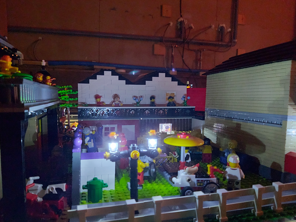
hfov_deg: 67.3
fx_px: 222
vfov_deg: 53.1
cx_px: 148
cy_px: 111
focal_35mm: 26
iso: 1250
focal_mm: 3.92
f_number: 1.7
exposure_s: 1/8
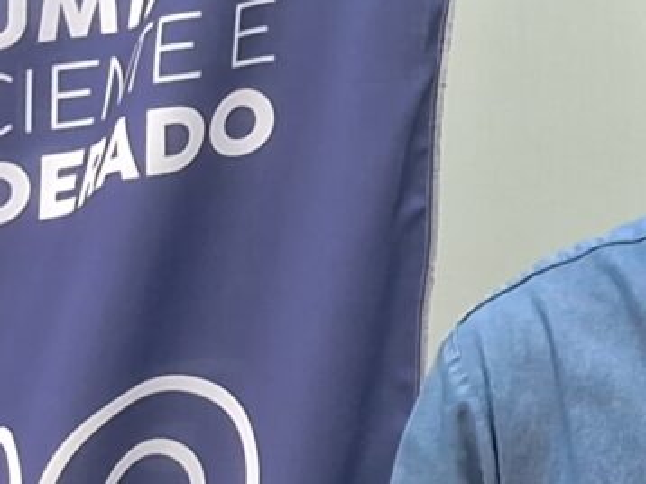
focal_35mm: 186
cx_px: 1343
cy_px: 560
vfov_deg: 7.9
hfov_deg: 9.8
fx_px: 3469
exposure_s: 1/40
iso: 160
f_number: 1.8
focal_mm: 3.98
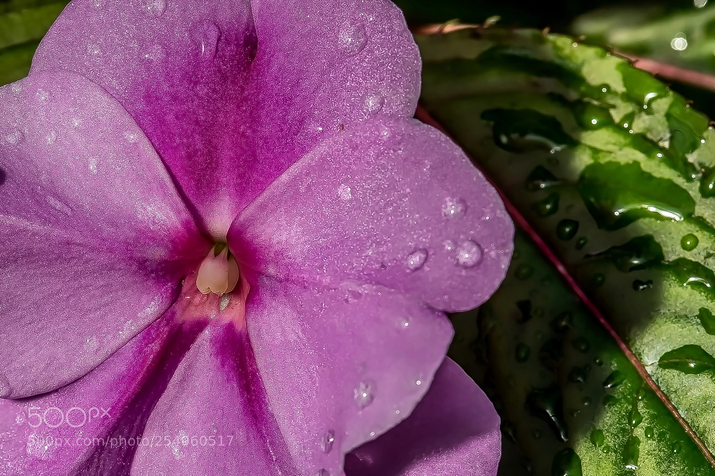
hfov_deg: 7.6
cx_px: 358
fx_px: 5361
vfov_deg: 5.1
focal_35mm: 270
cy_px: 238
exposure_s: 1/250
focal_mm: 180
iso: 640
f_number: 13
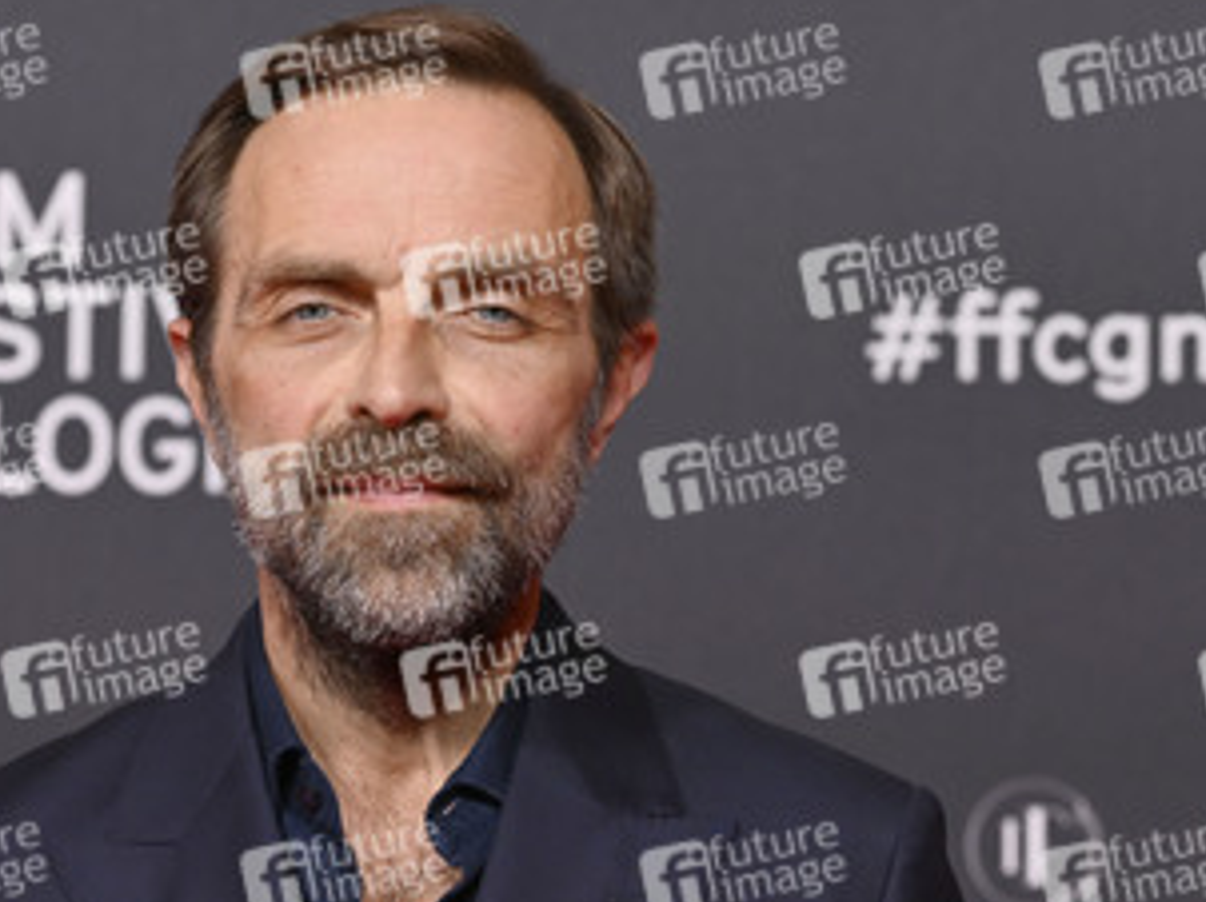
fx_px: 5500
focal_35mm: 158
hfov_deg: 12.5
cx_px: 397
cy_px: 571
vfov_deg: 9.4
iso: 1250
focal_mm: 110
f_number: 5
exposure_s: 1/320
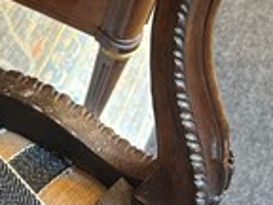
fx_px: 568
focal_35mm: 72
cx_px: 8
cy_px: 6
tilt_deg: -50.6
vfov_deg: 19.9
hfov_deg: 25.8
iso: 320
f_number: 1.5
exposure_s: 1/50
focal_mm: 5.7
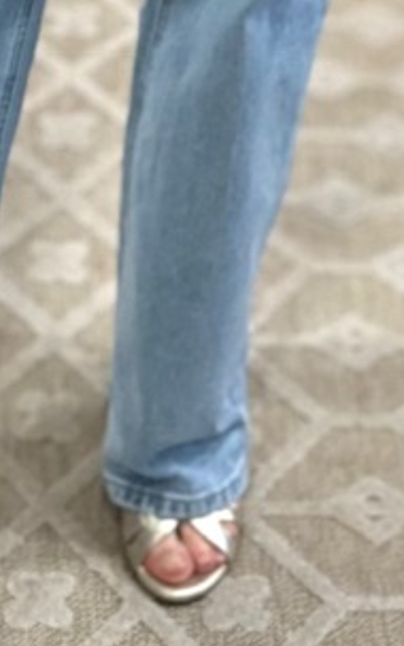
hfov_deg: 12.2
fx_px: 1885
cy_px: -635
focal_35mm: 107
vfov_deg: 15.6
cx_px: 66
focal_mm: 6.86
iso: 250
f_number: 1.78
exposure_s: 1/50
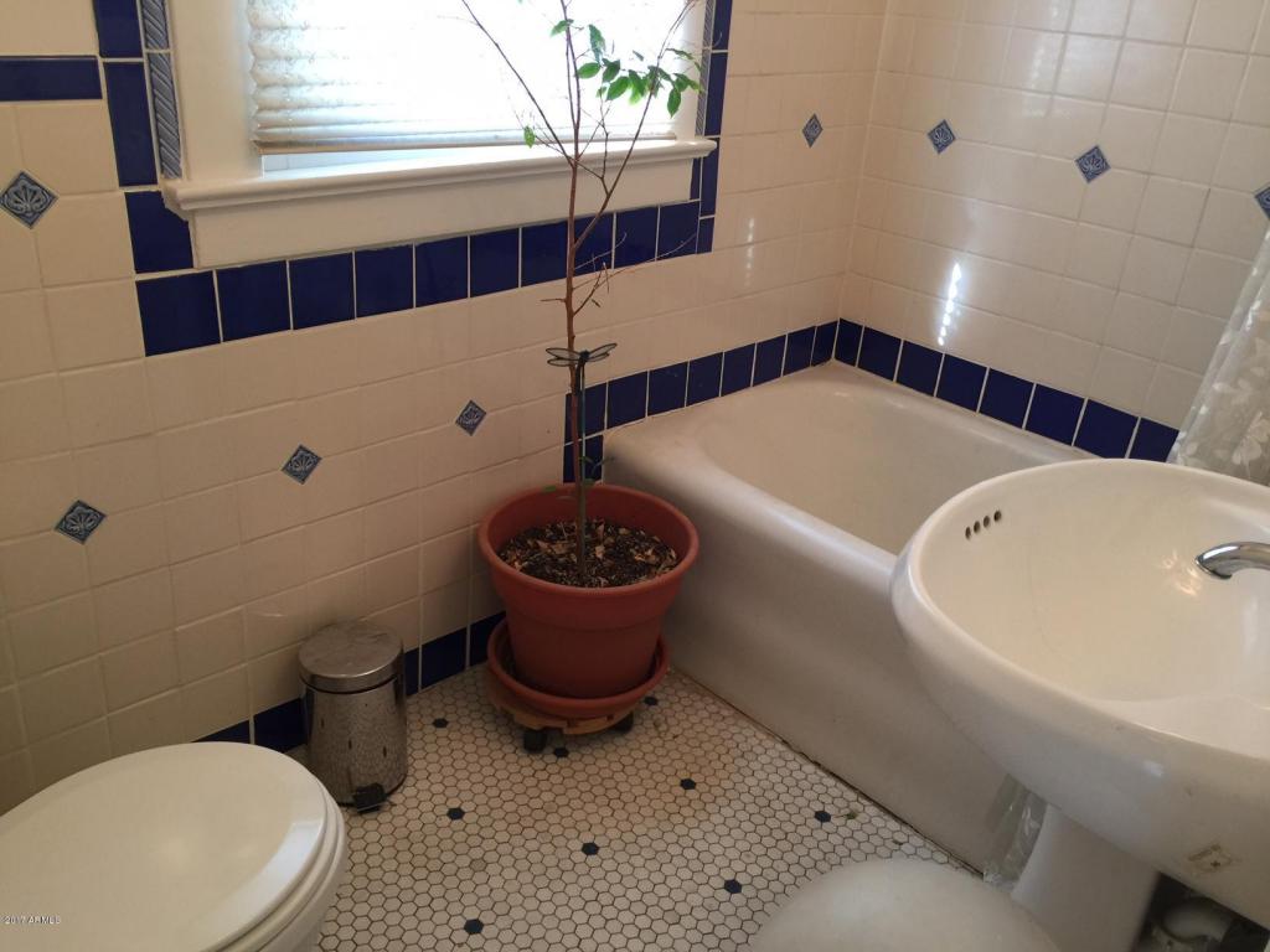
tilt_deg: -25.3
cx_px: 635
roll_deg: -4.6
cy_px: 476
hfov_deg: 61.7
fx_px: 1064
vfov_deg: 48.2
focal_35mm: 29
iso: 40
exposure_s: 1/15
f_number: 2.2
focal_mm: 4.15
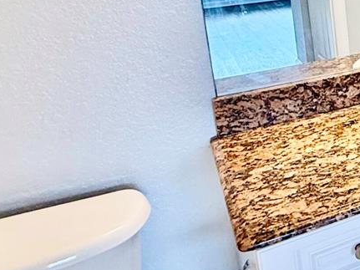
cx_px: 570
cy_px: 14
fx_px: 541
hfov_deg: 25.3
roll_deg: +0.8
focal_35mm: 52
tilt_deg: -11.1
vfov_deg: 26.8
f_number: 2.2
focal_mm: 2.22
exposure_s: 1/120
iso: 200
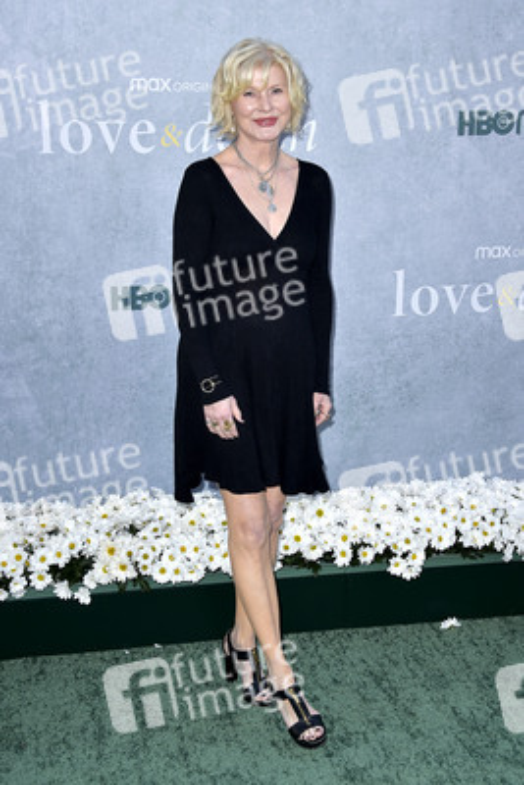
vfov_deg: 46.4
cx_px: 262
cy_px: 392
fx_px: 916
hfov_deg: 31.9
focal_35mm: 42
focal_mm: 42
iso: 320
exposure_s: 1/250
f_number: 6.3
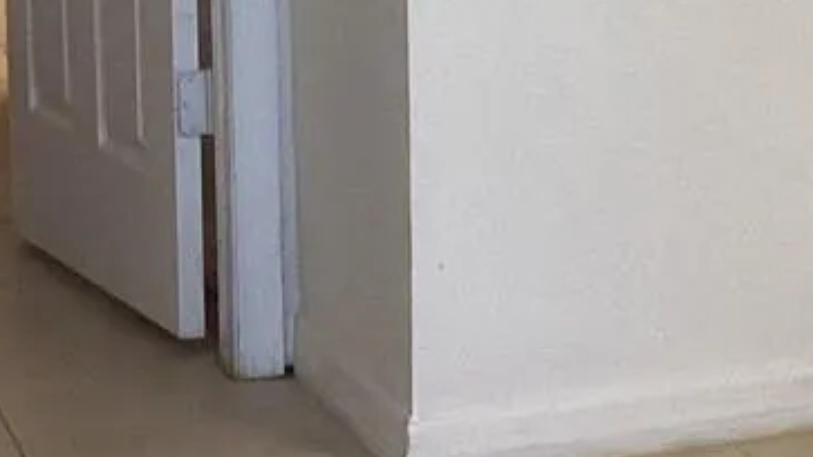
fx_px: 3211
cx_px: 938
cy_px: -172
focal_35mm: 149
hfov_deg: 14.1
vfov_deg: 8.0
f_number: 2.4
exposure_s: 1/60
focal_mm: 3.3
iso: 250
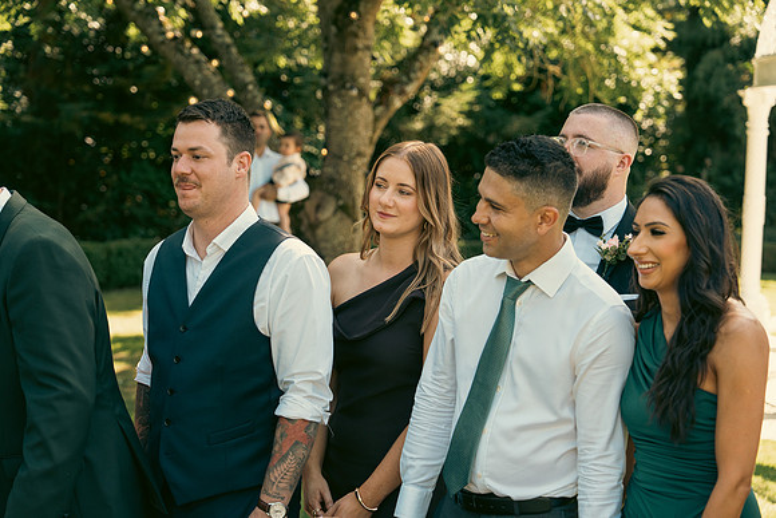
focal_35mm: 70
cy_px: 259
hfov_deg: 28.8
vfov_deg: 19.5
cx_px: 388
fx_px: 1509
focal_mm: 70
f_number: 3.5
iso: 250
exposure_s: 1/400
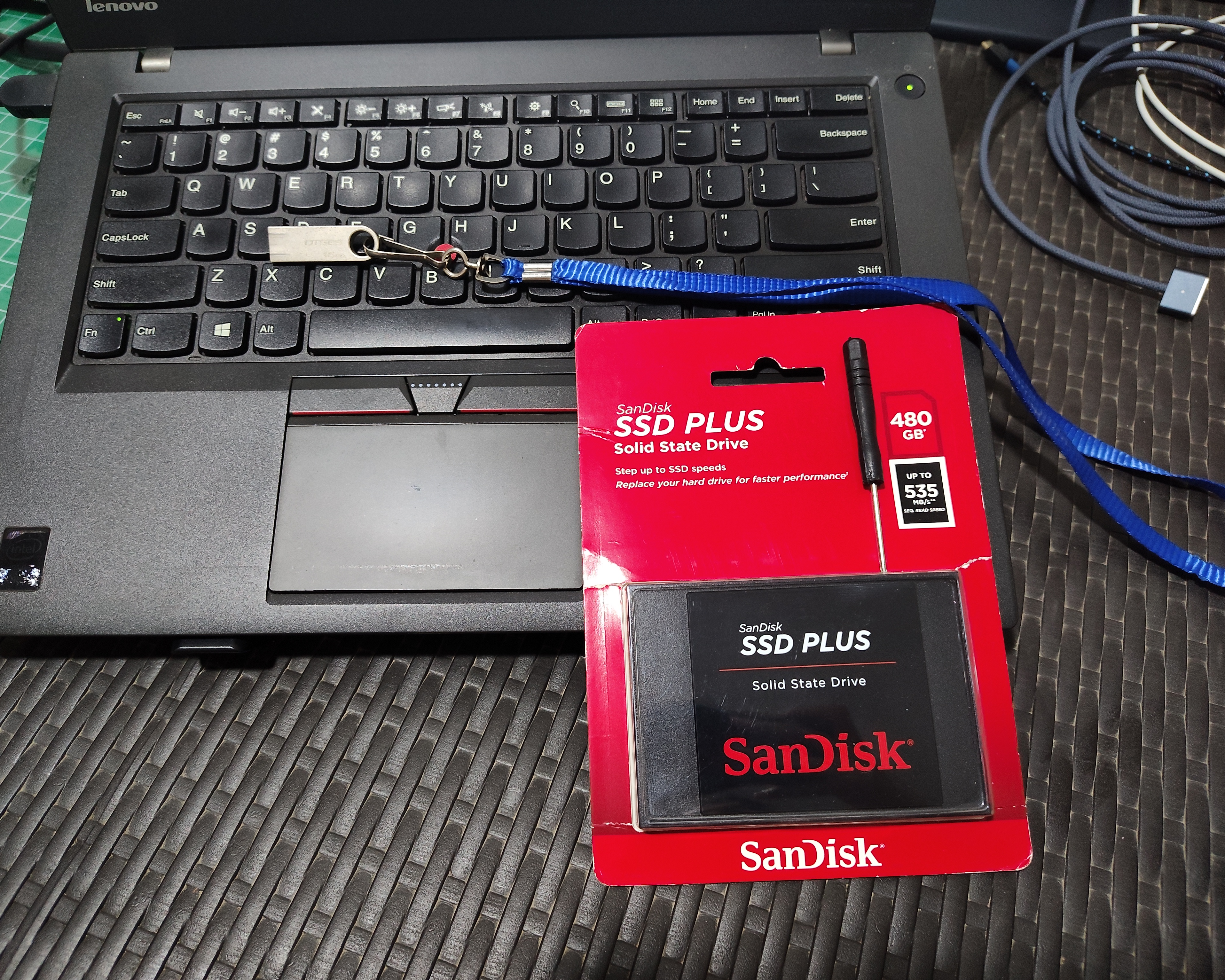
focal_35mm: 24
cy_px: 491
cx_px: 598
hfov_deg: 70.3
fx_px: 870
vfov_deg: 58.8
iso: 1356
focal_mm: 5.56
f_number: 1.88
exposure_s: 1/40
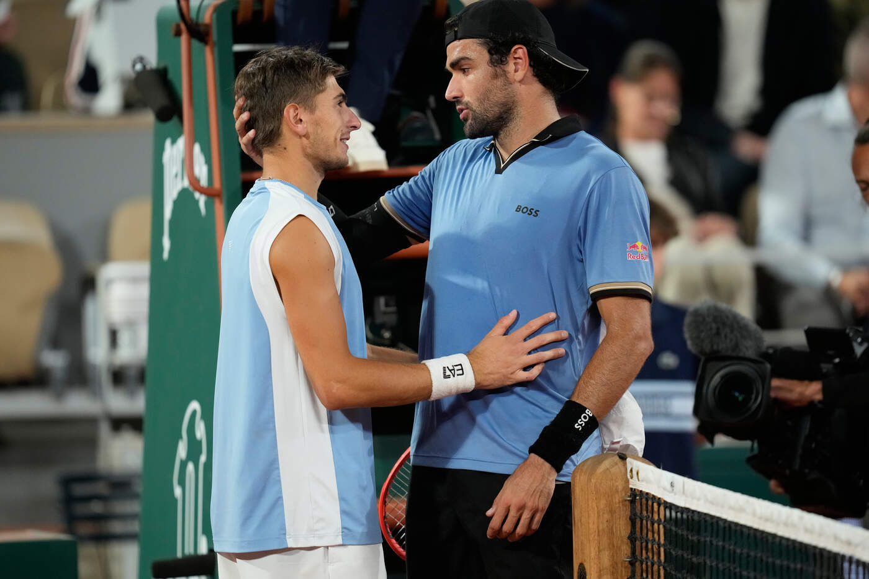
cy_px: 290
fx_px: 9654
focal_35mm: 400
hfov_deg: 5.2
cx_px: 434
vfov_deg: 3.4
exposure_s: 1/2500
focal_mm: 400
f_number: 2.8
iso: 3200
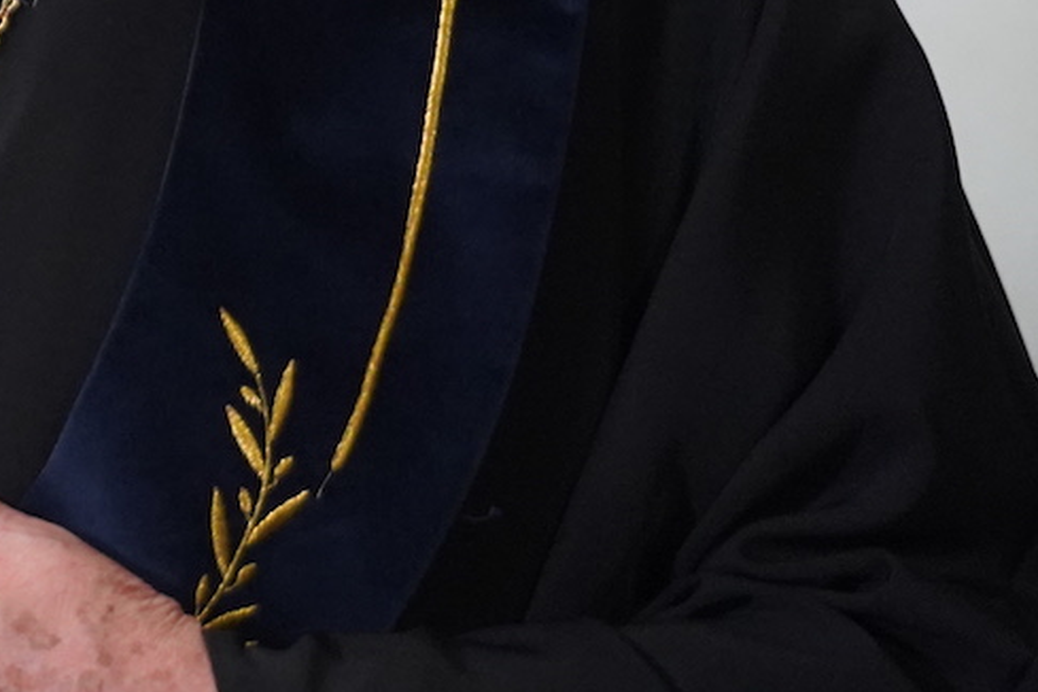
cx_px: -677
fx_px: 4411
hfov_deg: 12.5
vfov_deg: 8.7
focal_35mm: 153
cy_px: -442
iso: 5000
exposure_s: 1/160
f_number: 4
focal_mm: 39
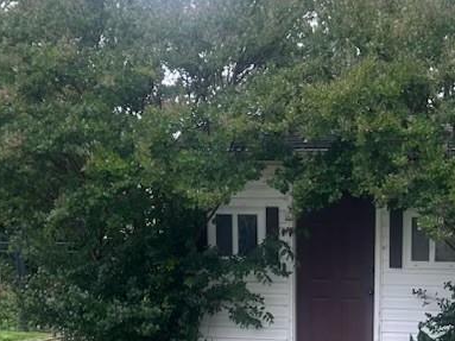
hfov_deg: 22.3
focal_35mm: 87
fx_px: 1143
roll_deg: +0.4
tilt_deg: -9.1
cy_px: 379
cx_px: 331
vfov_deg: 16.4
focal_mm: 5.7
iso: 40
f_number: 1.5
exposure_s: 1/186
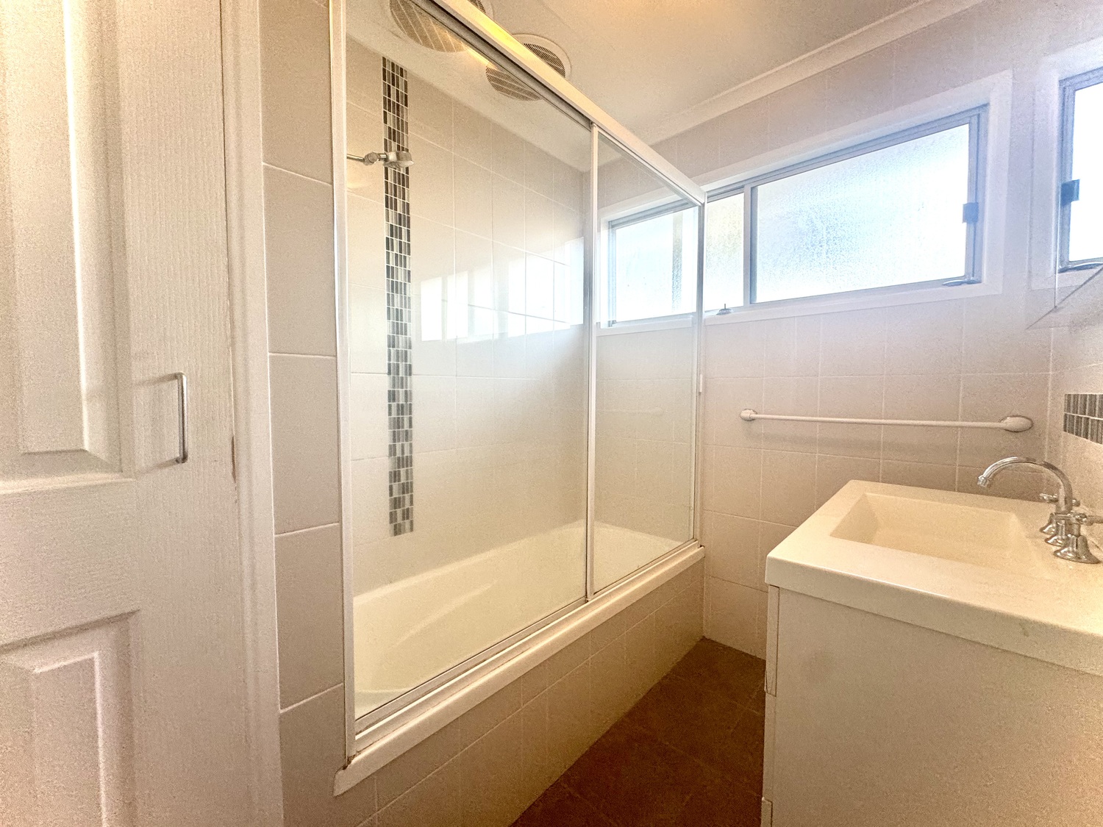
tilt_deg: -1.7
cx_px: 552
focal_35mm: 14
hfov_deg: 102.1
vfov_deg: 85.7
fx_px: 446
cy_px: 414
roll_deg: -0.3
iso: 200
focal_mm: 2.22
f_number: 2.2
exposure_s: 1/100
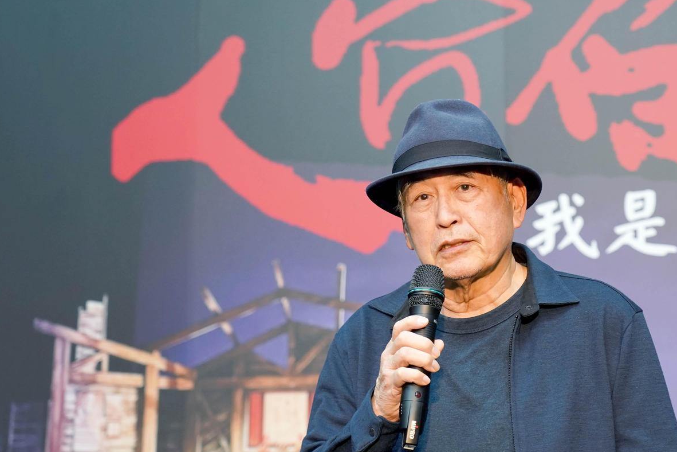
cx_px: 501
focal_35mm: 110
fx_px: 2068
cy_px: 178
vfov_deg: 12.4
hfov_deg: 18.5
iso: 1600
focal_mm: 65
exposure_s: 1/100
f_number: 4
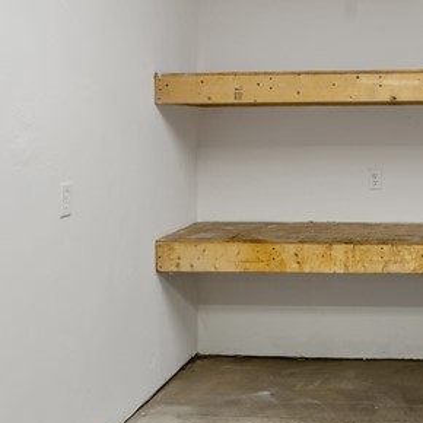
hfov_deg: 32.0
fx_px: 705
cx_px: 372
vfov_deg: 32.9
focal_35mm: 51
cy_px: 120
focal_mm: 16
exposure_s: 1/3
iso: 250
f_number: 9
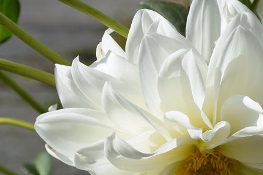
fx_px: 1088
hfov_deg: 13.7
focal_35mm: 149
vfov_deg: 9.2
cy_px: 158
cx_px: 187
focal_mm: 48
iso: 200
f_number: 10
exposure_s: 1/400
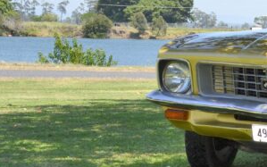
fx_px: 990
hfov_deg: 14.6
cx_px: 355
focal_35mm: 136
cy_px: -53
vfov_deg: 9.5
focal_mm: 26
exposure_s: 1/200
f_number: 6.3
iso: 100
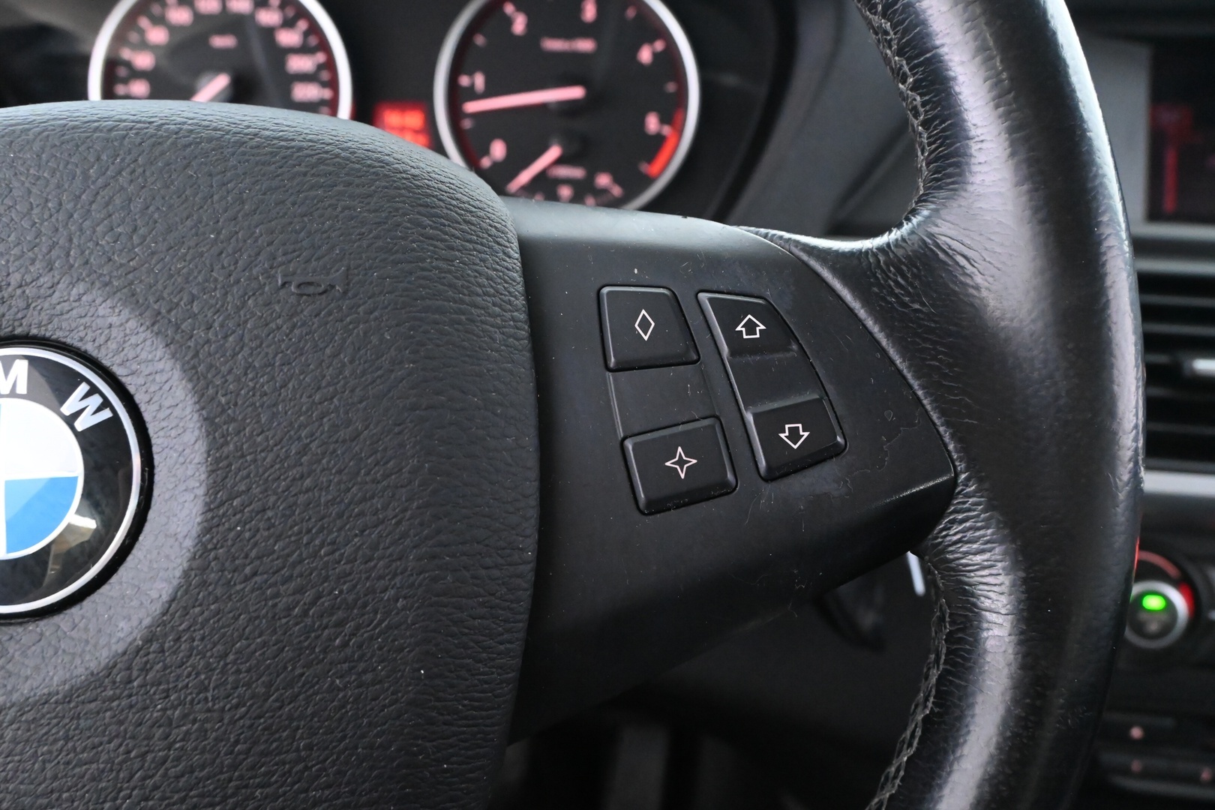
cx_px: 608
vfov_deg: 43.6
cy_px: 405
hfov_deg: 61.9
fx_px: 1012
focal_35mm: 30
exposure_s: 1/13
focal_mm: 20
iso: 6400
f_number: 5.6
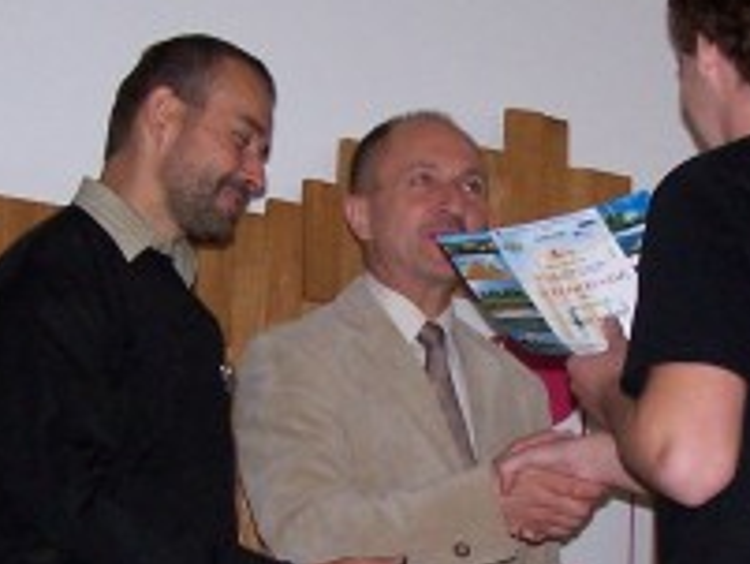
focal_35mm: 121
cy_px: 459
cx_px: 511
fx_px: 2623
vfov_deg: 12.2
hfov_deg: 16.2
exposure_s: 1/60
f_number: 2.8
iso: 140
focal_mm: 6.3
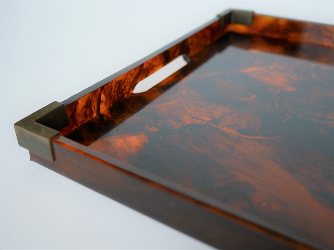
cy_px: 125
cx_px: 167
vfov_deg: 36.0
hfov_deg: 46.8
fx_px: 386
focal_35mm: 40
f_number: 2
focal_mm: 20
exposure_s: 1/125
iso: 200
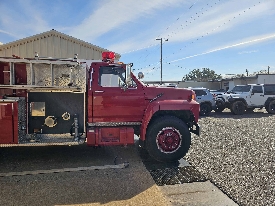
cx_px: 138
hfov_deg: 73.9
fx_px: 183
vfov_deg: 58.9
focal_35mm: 23
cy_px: 103
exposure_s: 1/871
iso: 10
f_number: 1.7
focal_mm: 6.3
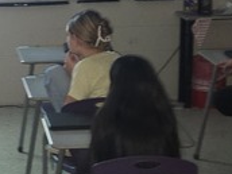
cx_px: -12
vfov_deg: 10.8
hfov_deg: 14.1
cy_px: 19
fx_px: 918
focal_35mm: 137
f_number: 1.8
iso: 160
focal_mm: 5.4
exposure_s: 1/9.99
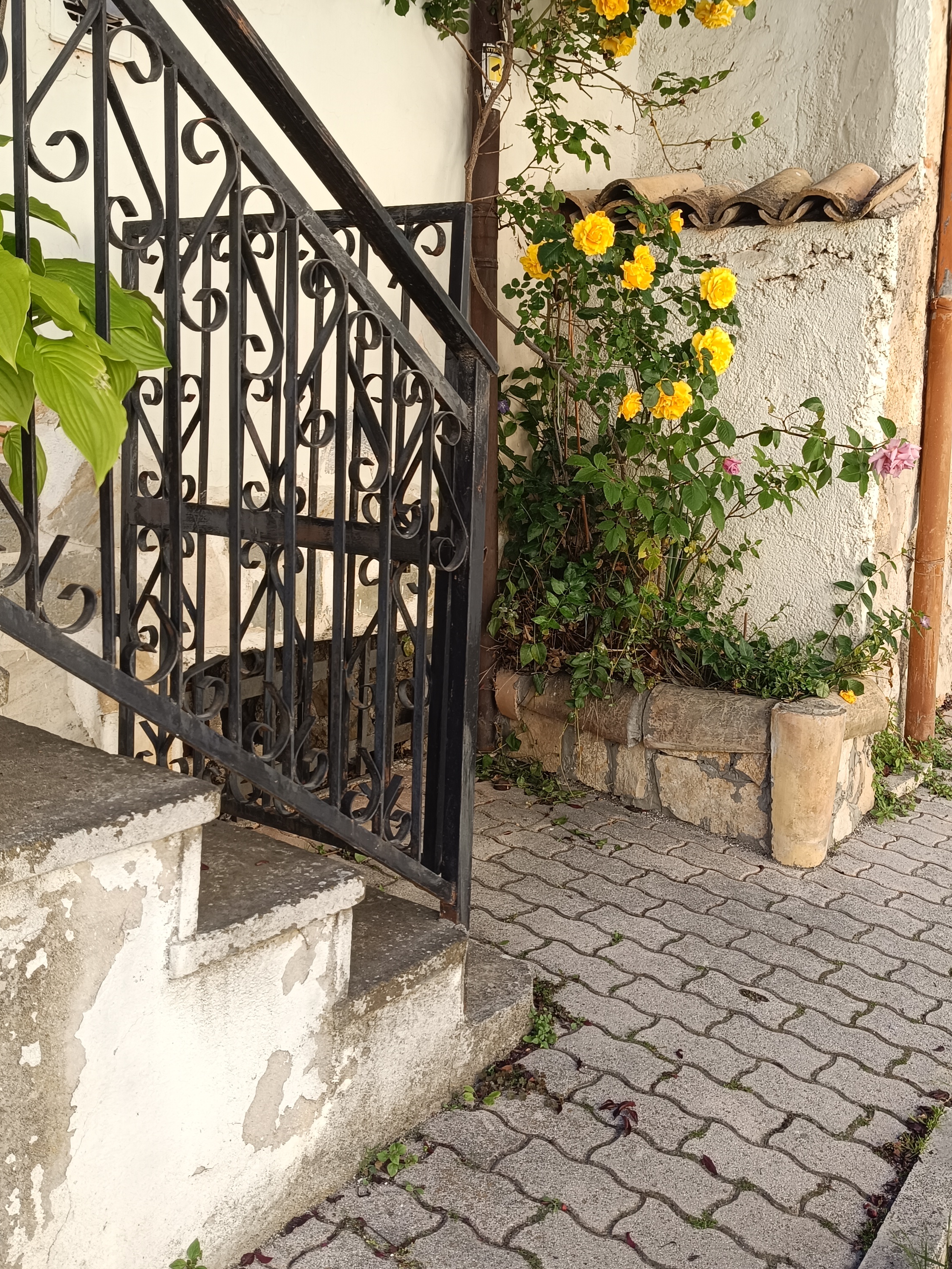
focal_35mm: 33
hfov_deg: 42.6
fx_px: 1210
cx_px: 596
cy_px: 564
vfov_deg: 55.2
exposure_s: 1/176
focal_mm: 5.59
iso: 52
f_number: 1.88
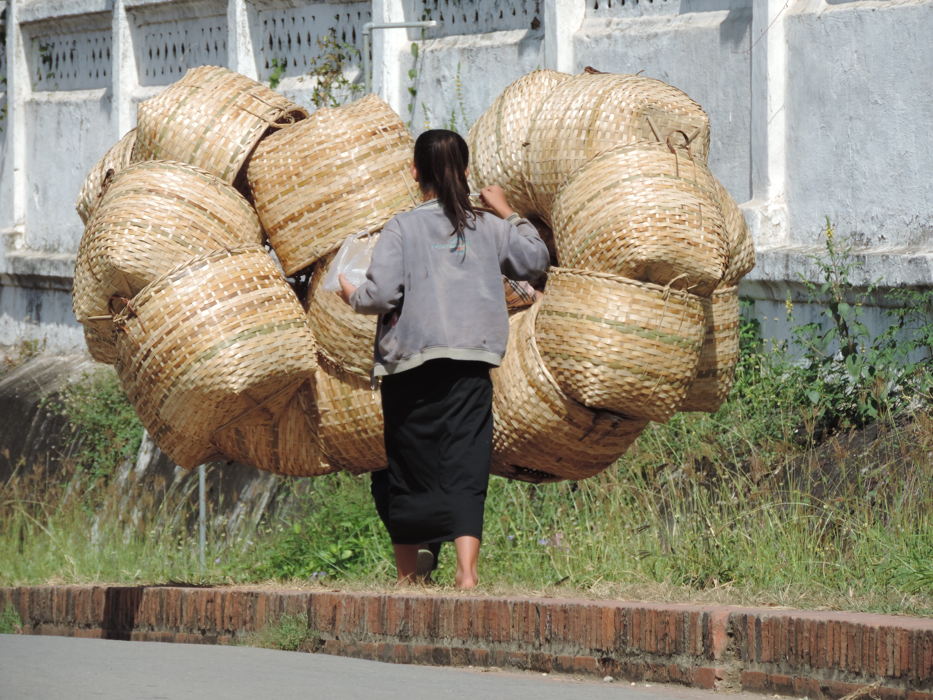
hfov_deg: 6.1
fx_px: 8760
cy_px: 350
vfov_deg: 4.6
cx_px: 466
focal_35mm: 325
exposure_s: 1/500
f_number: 4.8
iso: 80
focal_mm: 57.9
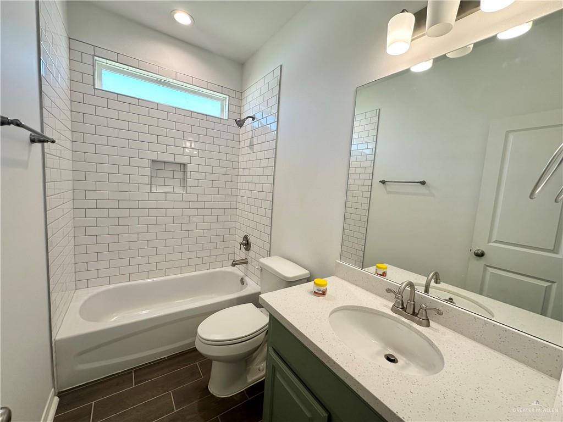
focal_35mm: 14
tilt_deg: -5.7
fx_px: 228
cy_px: 211
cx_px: 282
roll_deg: -3.5
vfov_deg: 85.7
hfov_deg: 102.1
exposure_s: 1/120
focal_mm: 2.22
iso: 80
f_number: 2.2
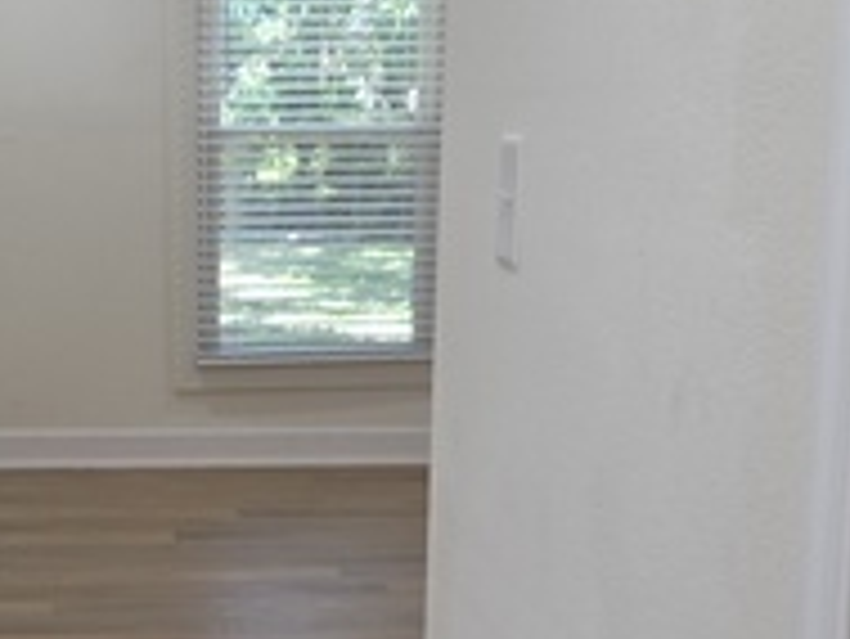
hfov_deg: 23.6
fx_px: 1990
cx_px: 124
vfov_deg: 18.1
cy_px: 518
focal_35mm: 81
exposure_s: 1/60
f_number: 1.8
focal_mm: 5.4
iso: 50
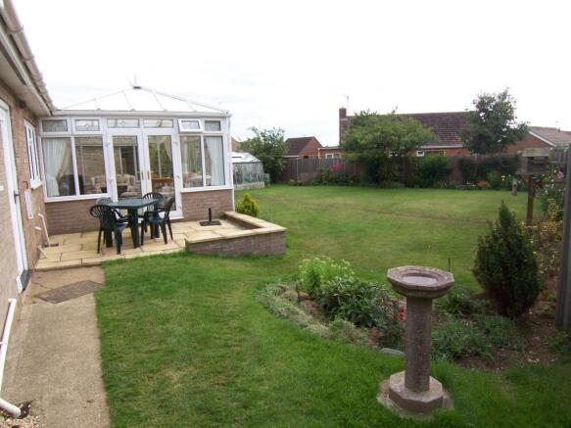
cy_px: 214
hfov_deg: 73.9
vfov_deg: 58.9
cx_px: 286
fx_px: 379
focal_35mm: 23
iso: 64
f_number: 5.6
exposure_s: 1/100
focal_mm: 3.8
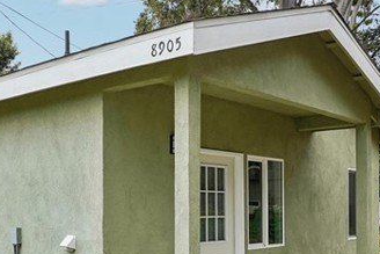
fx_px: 528
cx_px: 189
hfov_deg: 39.6
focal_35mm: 50
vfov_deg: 26.3
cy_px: 220
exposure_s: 1/640
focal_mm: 16
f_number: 8
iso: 400
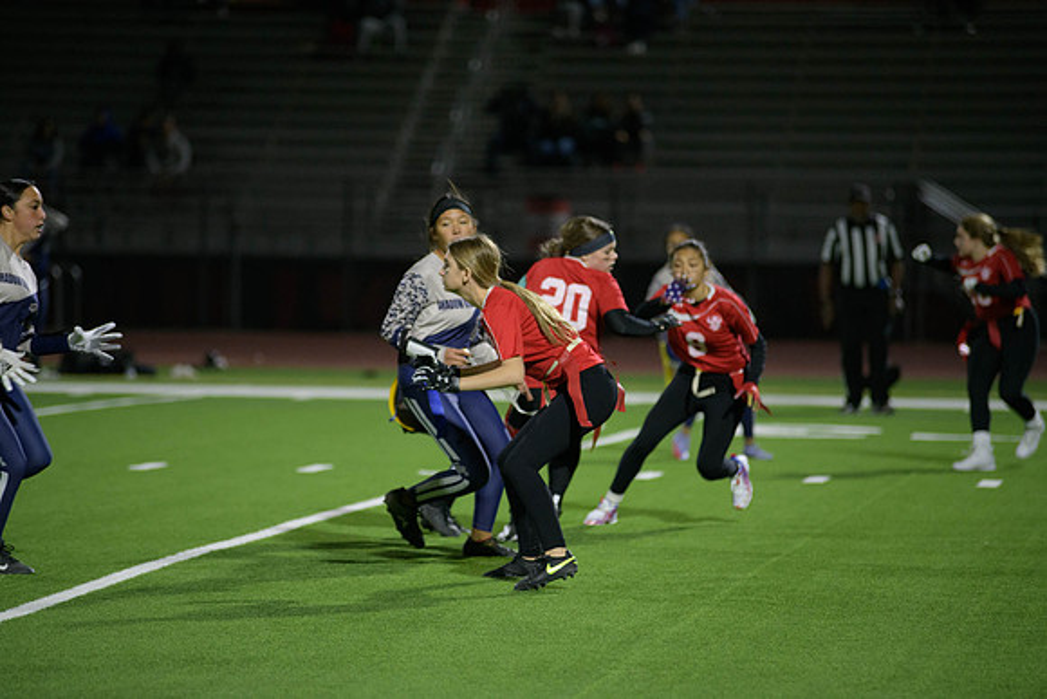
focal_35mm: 200
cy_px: 350
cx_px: 524
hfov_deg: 10.3
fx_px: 5818
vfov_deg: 6.9
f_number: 2.8
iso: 2800
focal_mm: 200
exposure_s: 1/640
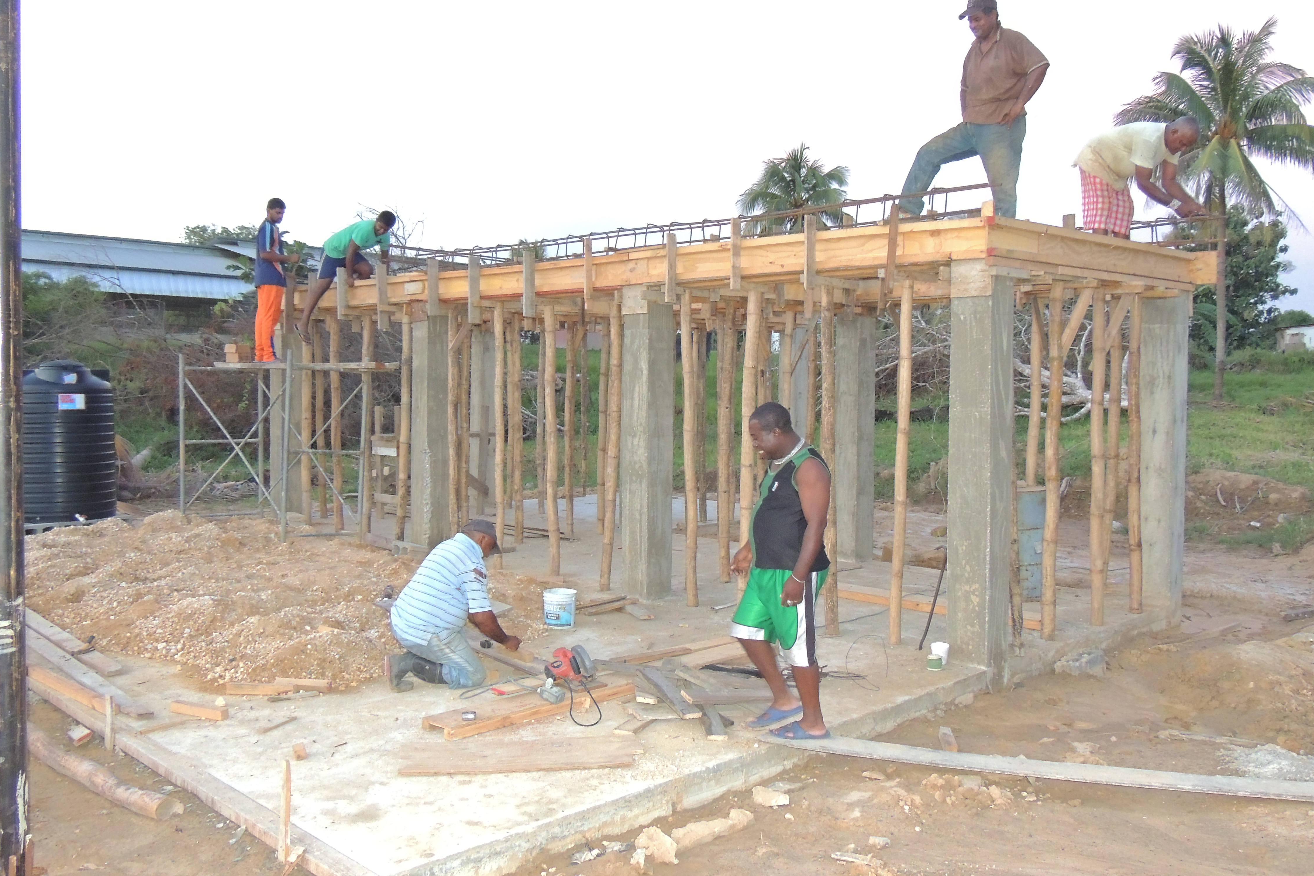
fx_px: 1168
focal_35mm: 32
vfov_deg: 41.1
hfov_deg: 58.7
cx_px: 643
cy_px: 419
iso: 800
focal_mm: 5.3
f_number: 3.1
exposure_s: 1/30
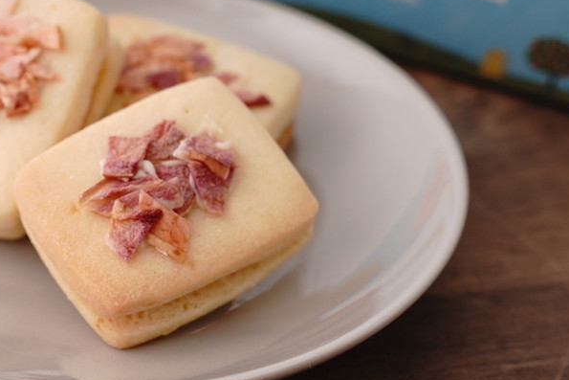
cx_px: 177
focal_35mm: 125
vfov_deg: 11.0
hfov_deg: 16.3
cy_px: 139
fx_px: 1976
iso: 640
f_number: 6.3
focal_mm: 62
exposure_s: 1/160
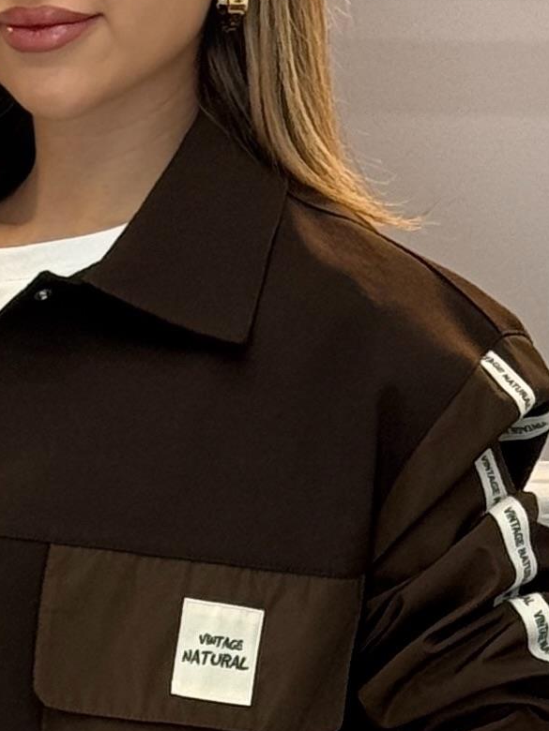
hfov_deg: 6.0
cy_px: 1246
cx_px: -32
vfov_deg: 7.8
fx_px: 5244
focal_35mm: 248
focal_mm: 6.76
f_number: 1.78
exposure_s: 1/100
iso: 80
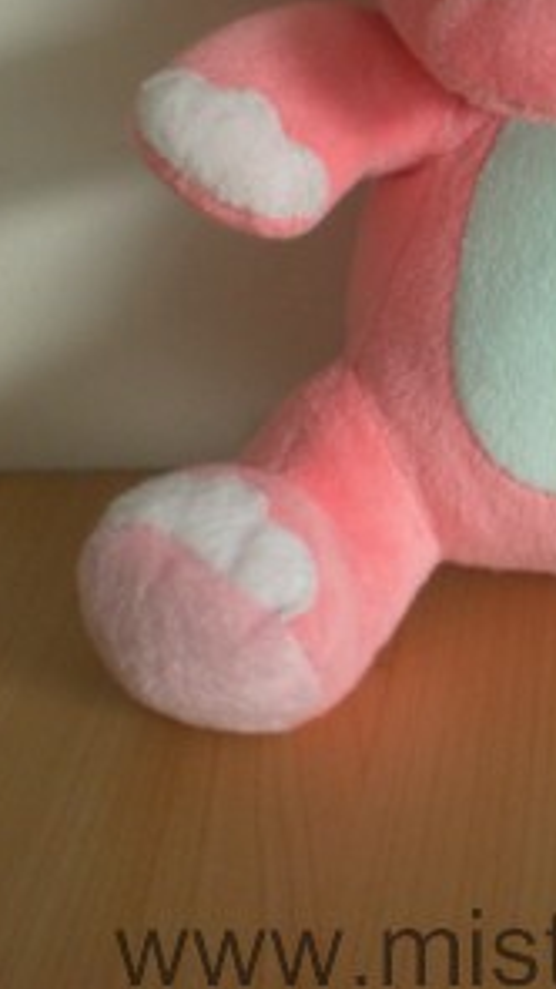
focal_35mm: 73
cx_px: 613
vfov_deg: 28.1
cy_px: 144
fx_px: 1913
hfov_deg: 16.1
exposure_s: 1/33.1
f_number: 3.1
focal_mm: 6.3
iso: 200
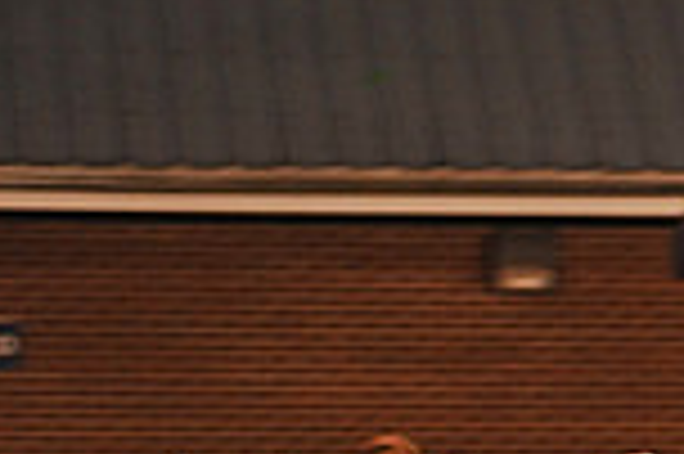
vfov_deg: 1.8
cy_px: 634
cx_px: 1174
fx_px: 14462
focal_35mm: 762
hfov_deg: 2.7
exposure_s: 1/200
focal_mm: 200
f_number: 3.2
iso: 2000
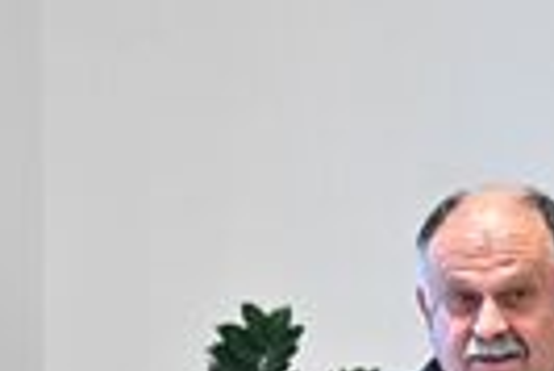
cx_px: 487
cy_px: 421
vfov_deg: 2.0
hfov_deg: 3.0
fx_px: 10414
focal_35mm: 676
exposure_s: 1/80
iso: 5000
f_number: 5.6
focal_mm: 200
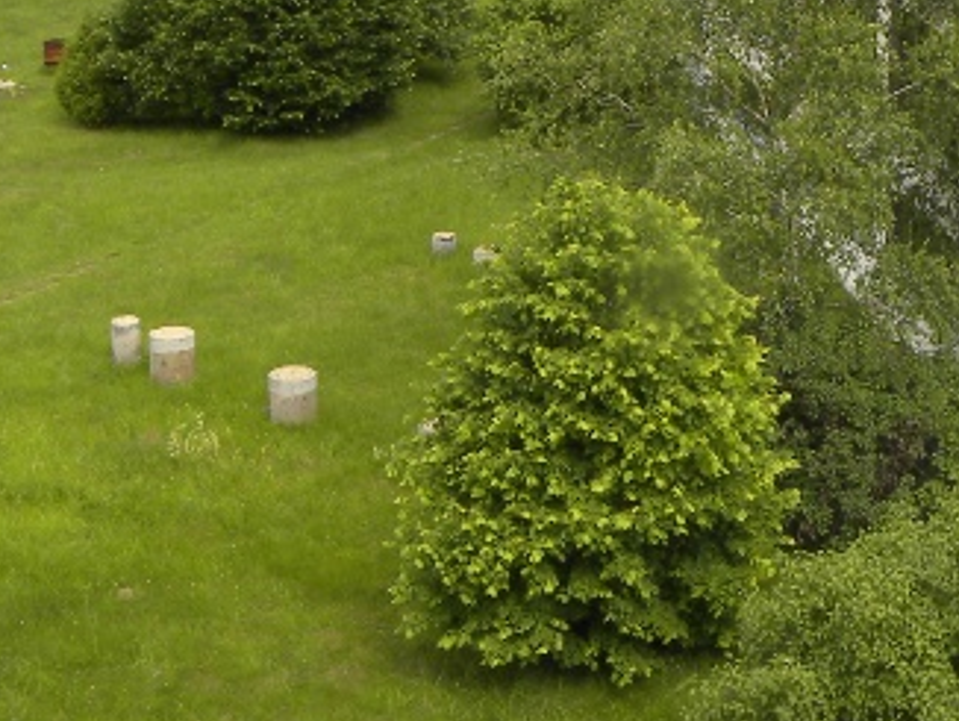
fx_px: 2523
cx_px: 706
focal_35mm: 91
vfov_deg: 16.1
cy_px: 112
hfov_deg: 21.4
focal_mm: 5.2
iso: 64
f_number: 5
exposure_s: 1/172
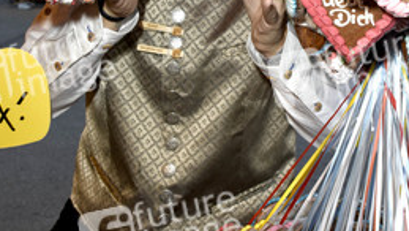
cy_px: -8
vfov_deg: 18.6
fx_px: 684
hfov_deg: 33.3
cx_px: 205
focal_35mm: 63
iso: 500
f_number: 6.3
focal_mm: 26
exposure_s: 1/160
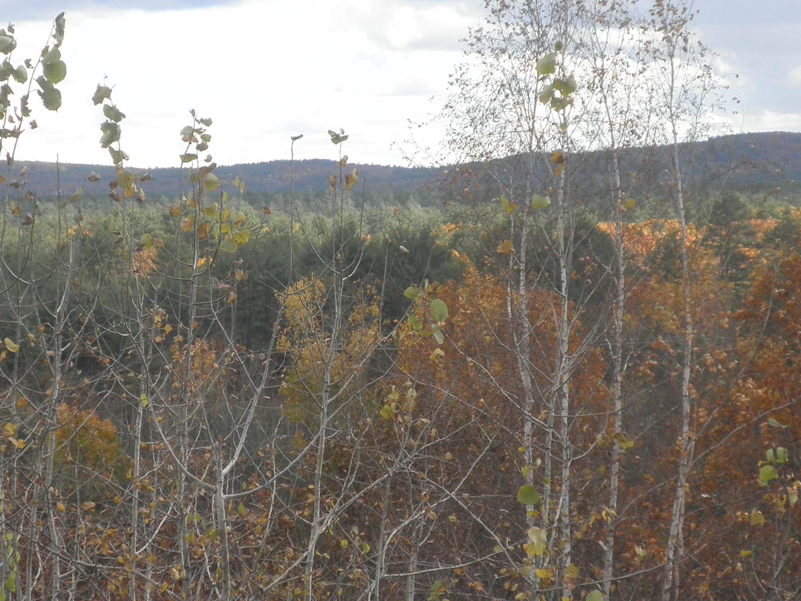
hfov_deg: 21.8
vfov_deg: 16.4
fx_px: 2083
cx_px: 340
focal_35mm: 90
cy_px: 328
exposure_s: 1/250
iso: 64
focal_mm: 9
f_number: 3.8
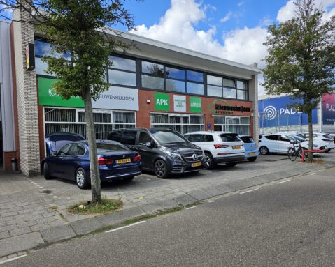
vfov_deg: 56.8
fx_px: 248
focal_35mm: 25
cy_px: 138
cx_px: 181
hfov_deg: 68.0
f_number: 1.7
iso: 10
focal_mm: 6.3
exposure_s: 1/556
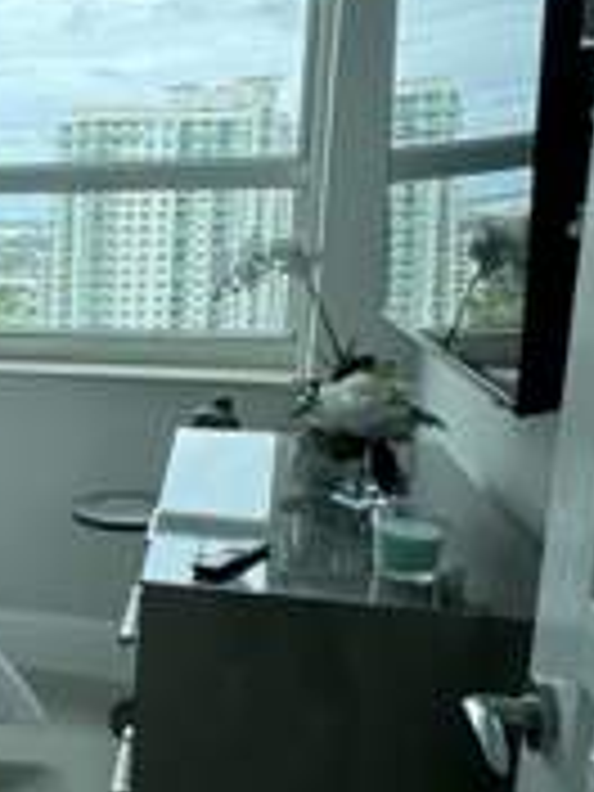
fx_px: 1167
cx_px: -288
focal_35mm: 51
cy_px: 436
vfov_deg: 37.5
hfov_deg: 23.2
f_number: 2.2
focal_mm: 2.22
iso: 40
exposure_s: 1/522
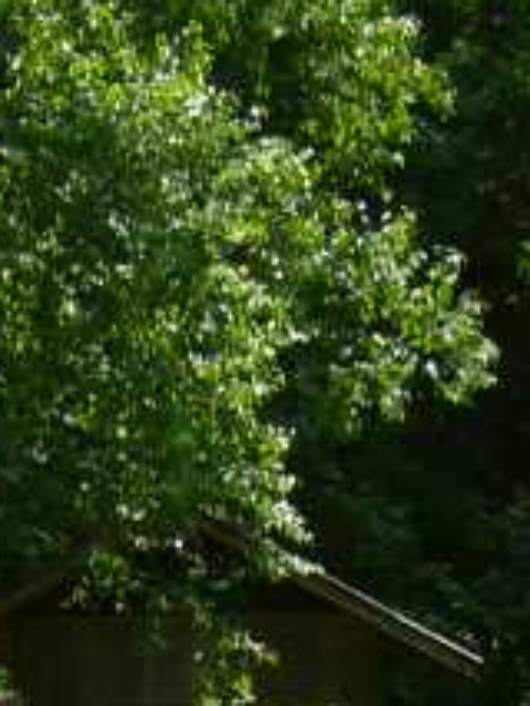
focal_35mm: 168
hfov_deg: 8.8
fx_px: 3426
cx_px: 272
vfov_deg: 11.2
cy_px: 1134
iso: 100
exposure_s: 1/200
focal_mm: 5.8
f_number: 5.6
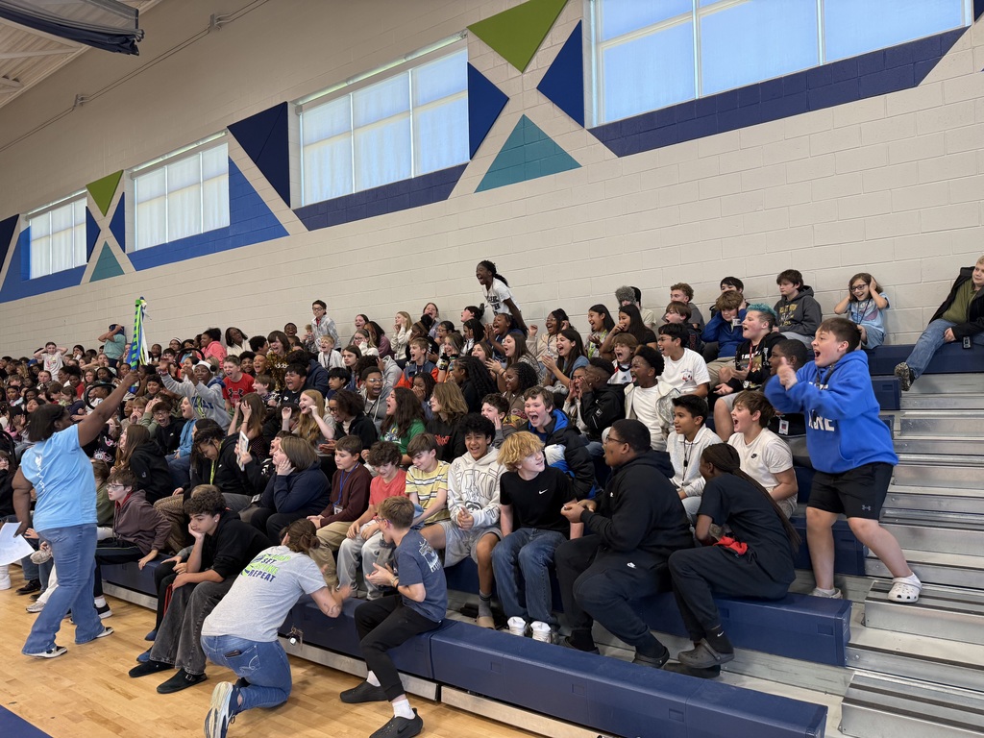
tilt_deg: +1.6
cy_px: 369
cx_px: 492
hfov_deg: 71.6
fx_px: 682
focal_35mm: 24
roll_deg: +1.4
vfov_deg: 56.8
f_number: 1.78
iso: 125
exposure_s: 1/62
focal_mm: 6.76
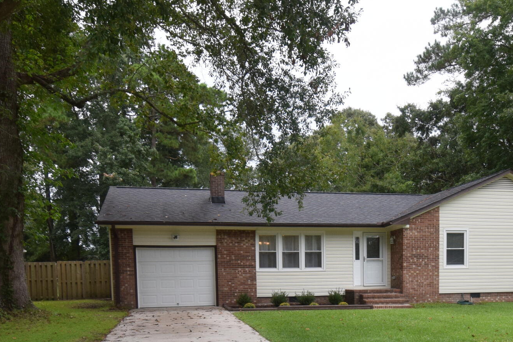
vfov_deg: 36.1
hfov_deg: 55.6
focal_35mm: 34
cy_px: 317
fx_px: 484
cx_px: 291
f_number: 8
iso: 400
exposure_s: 1/160
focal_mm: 10
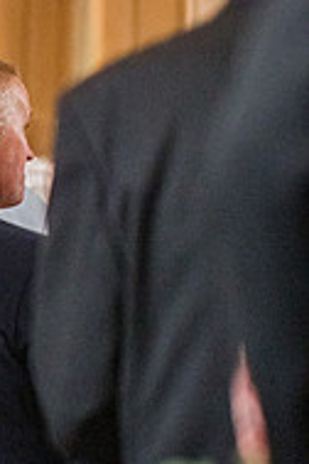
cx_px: -400
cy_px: 211
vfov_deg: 5.6
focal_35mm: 368
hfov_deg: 3.7
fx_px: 4738
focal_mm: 120
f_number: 2.8
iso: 5000
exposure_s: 1/400
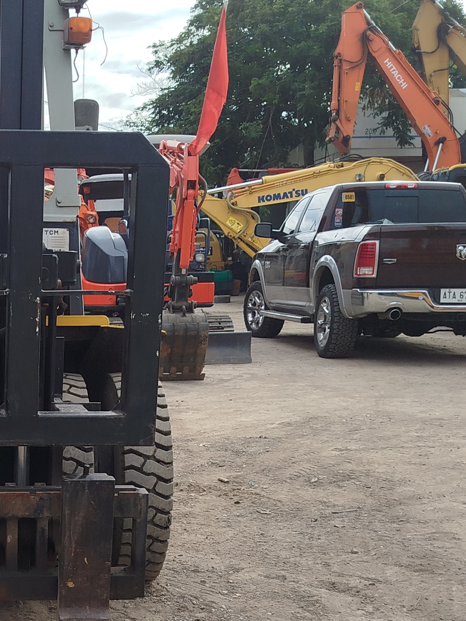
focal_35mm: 60
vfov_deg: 31.3
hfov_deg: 23.2
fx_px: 1077
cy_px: 508
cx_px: -22
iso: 50
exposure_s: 1/664
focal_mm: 5.31
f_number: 1.7
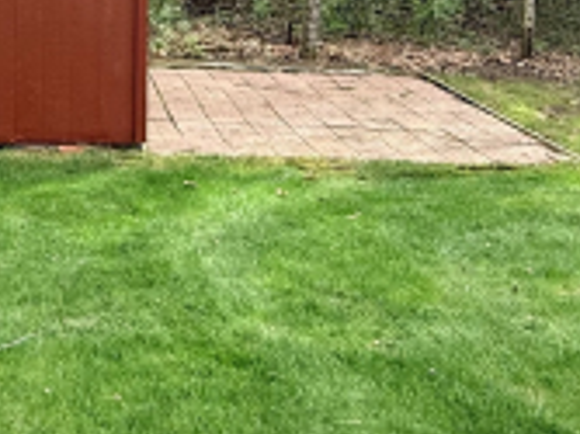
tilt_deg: +1.0
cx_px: -16
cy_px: -104
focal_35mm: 56
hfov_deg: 31.5
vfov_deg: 23.5
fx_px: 938
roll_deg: -0.3
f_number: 2.2
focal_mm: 2.22
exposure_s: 1/376
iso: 64
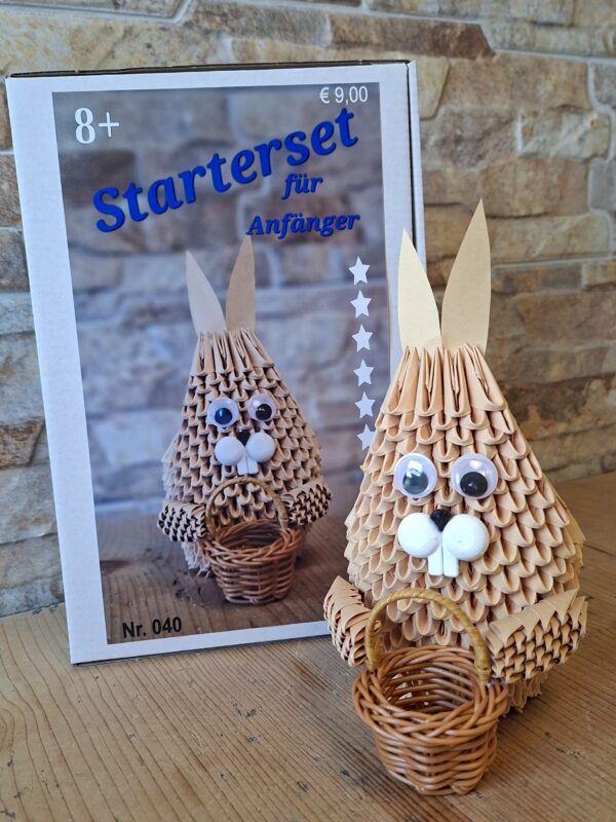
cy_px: 411
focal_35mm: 23
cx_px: 308
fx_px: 546
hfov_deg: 58.9
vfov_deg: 73.9
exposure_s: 1/120
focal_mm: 5.54
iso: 250
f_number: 1.8
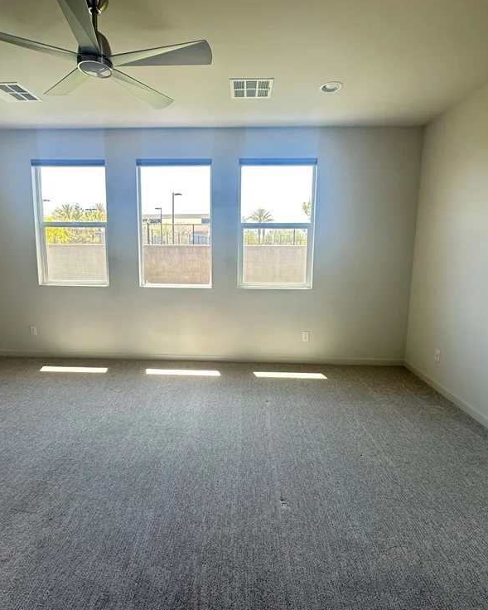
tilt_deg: -7.7
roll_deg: -0.6
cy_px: 295
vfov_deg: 83.3
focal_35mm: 19
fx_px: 343
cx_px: 228
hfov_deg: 70.8
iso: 80
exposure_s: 1/99
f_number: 2.2
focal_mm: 2.22
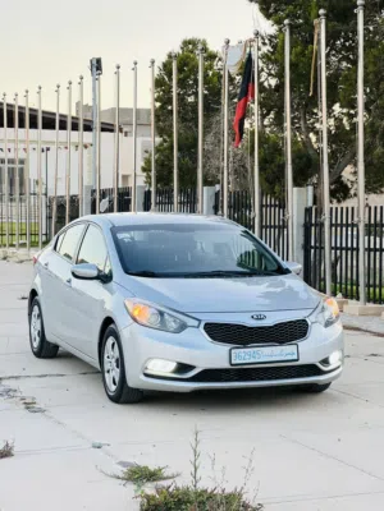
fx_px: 1139
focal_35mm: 77
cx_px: 192
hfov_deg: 19.1
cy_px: 256
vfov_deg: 25.3
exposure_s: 1/121
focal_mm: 9
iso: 125
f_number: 2.8
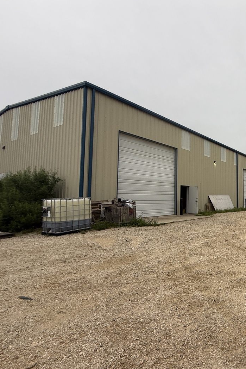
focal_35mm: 20
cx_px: 251
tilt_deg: +5.0
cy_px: 186
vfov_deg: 84.0
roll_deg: +2.0
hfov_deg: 49.4
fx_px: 205
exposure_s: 1/173
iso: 50
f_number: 2.2
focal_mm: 2.22
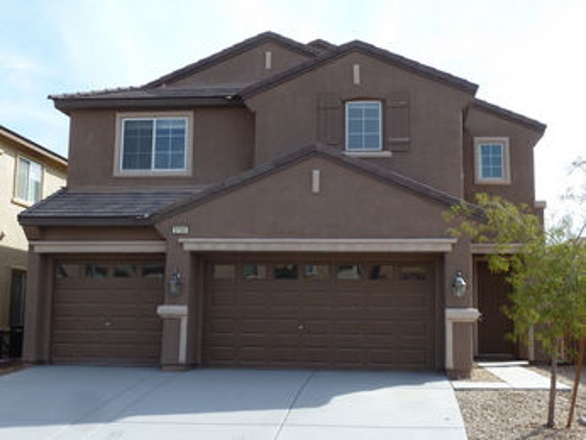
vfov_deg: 30.3
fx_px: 813
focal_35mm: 48
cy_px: 220
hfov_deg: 39.6
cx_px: 293
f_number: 4
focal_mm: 7.9
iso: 80
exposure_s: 1/320
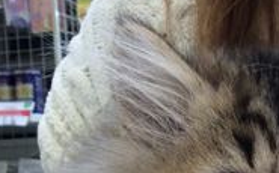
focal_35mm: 110
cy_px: 224
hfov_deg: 18.8
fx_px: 835
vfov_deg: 11.5
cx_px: 229
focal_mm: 3.3
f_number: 2.4
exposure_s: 1/24
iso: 40
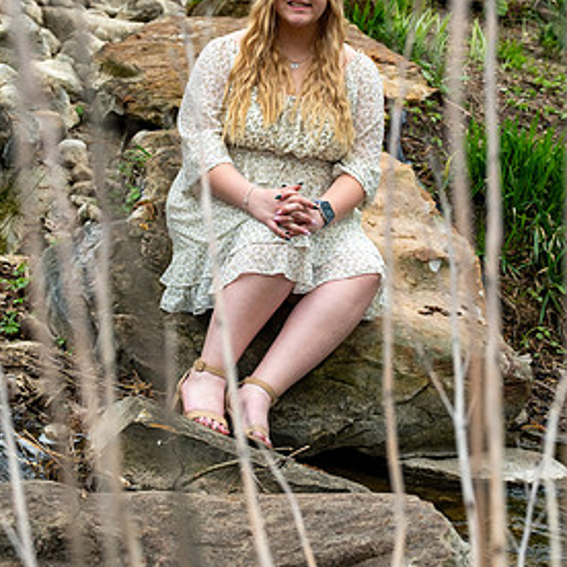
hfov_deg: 16.7
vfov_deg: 16.7
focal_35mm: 104
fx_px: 1927
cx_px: 300
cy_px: 171
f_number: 4
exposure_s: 1/320
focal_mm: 50
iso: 250
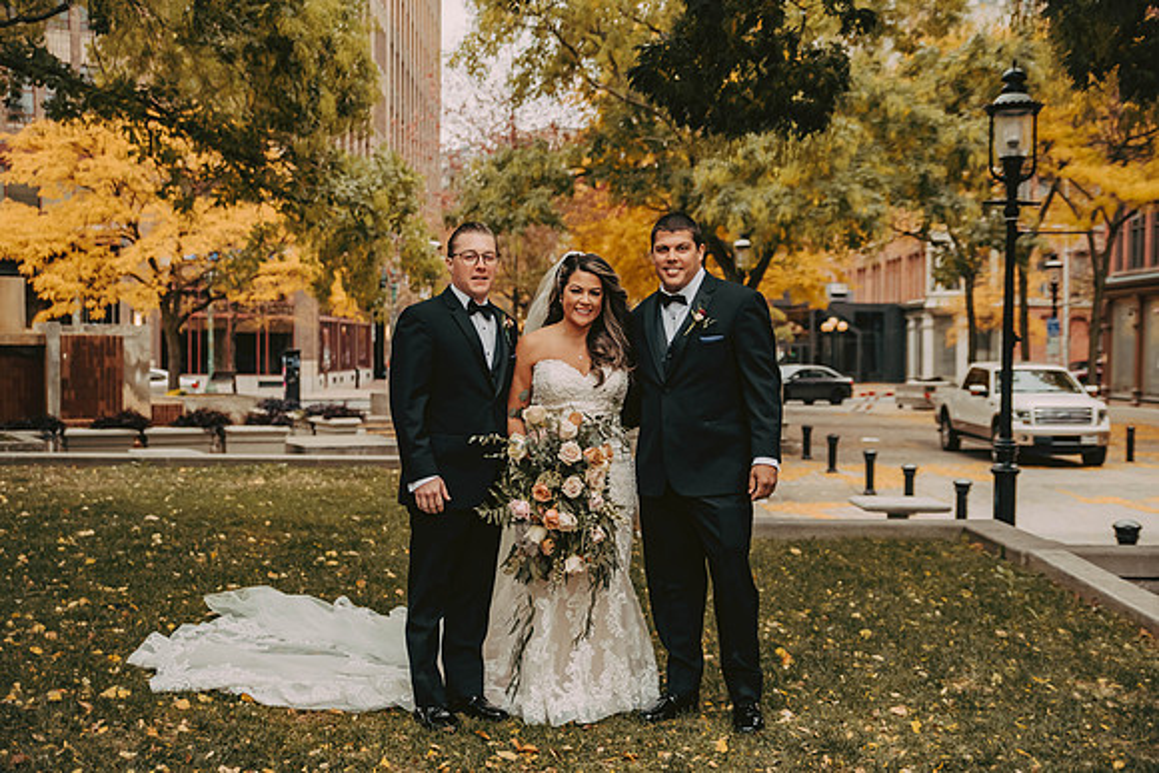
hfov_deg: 41.1
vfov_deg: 28.1
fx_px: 1546
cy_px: 386
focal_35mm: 48
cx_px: 580
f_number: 3.2
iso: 1250
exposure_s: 1/1600
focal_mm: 48
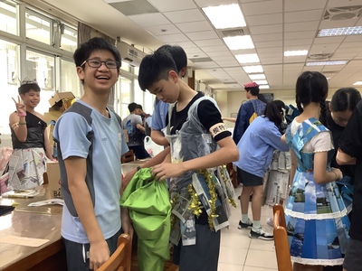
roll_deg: -0.7
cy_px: 136
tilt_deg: -5.7
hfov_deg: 58.4
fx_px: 324
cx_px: 181
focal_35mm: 31
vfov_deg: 45.4
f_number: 2.4
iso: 100
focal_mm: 3.3
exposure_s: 1/60
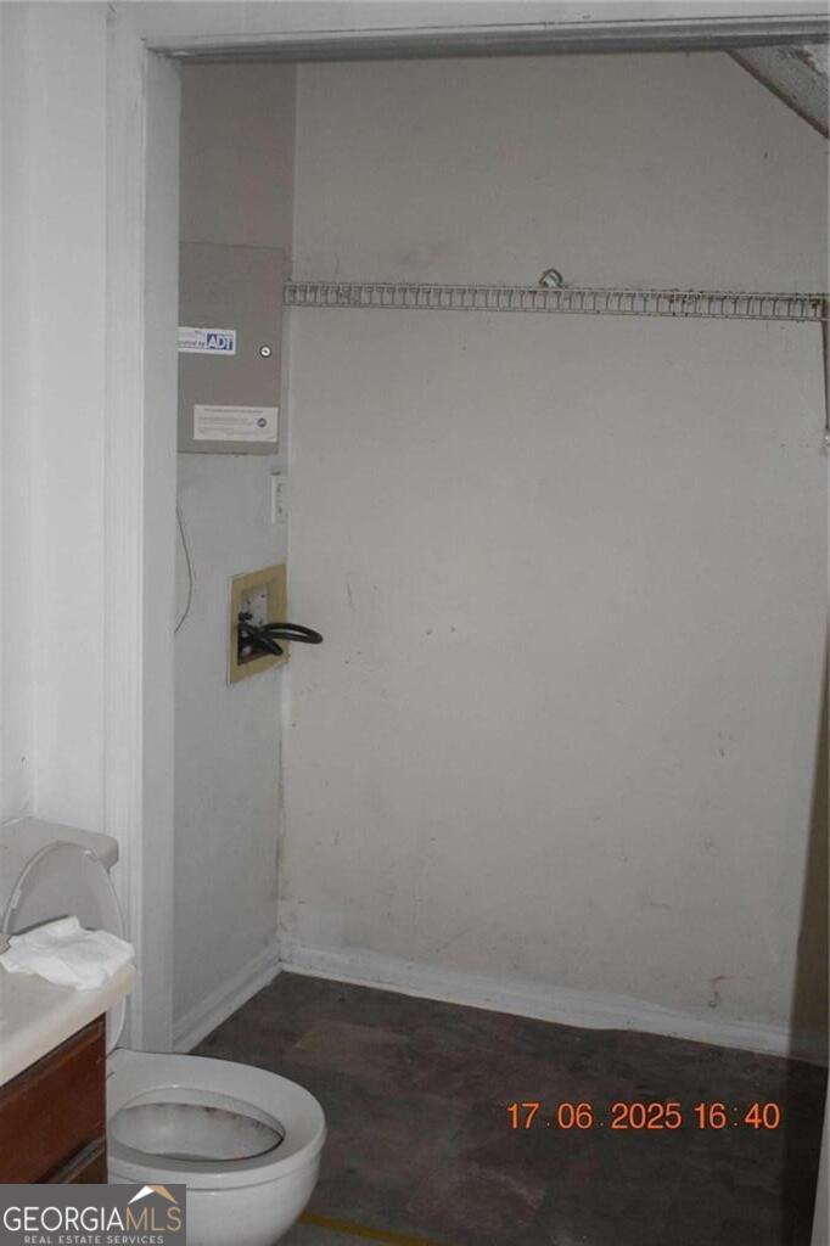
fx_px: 1453
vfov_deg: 46.4
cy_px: 623
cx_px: 415
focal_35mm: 42
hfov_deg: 31.9
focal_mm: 28
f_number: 4.2
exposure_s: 1/60
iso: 2500
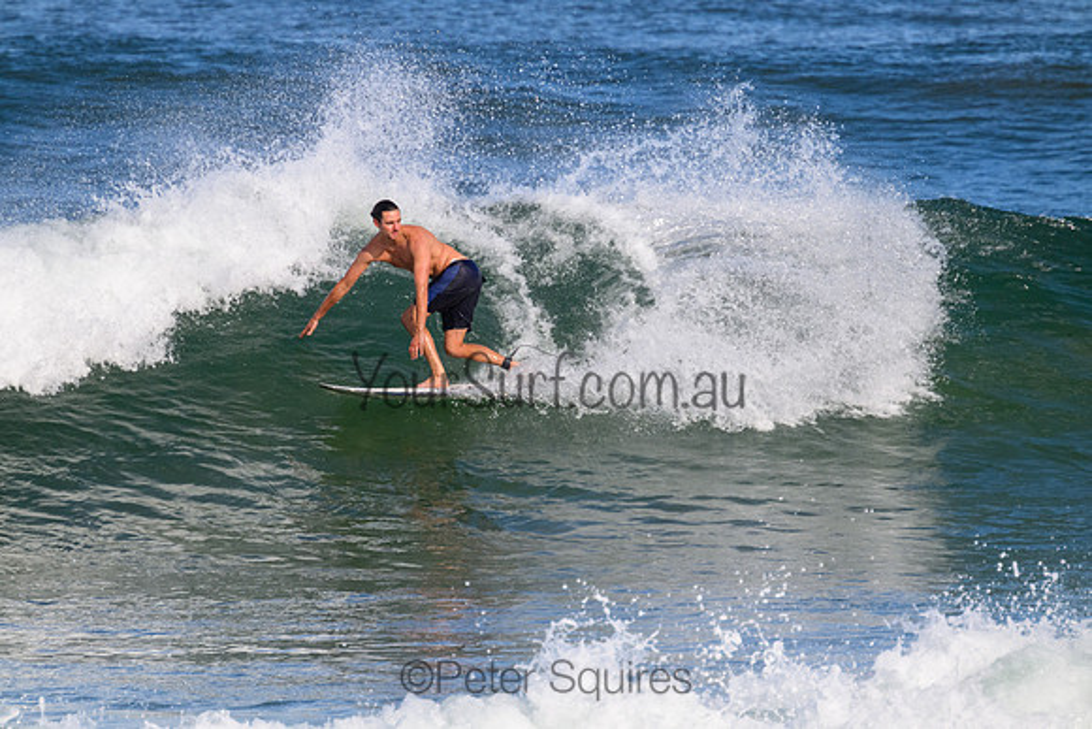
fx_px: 24271
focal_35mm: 800
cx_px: 546
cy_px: 364
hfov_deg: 2.6
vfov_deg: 1.7
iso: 1800
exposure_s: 1/2000
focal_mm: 800
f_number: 11
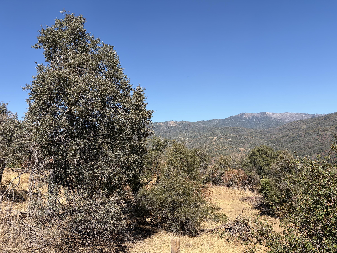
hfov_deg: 67.3
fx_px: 253
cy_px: 126
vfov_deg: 53.1
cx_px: 168
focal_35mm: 26
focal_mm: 5.96
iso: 64
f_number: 1.6
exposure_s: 1/3623
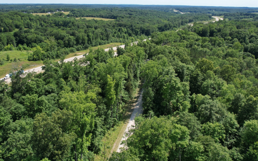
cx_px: 116
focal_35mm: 29
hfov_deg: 64.5
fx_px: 204
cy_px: 70
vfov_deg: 43.0
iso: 100
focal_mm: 8.38
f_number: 2.8
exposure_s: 1/1500
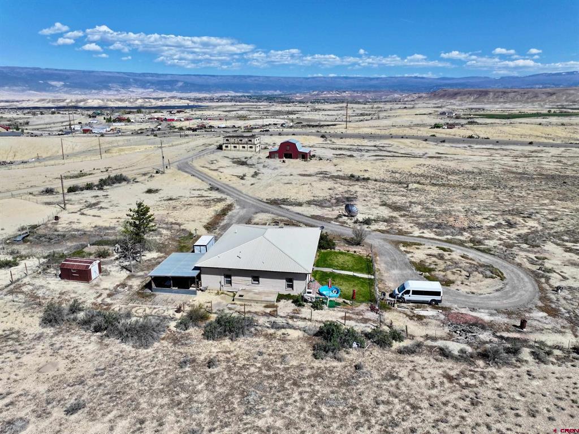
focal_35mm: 24
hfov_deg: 71.6
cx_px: 290
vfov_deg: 56.8
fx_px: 401
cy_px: 217
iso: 100
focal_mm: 12.29
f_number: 2.8
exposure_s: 1/2500
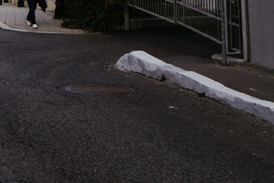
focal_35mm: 103
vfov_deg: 11.7
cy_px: -197
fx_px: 784
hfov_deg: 18.3
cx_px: -95
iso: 125
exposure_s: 1/320
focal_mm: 24
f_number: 4
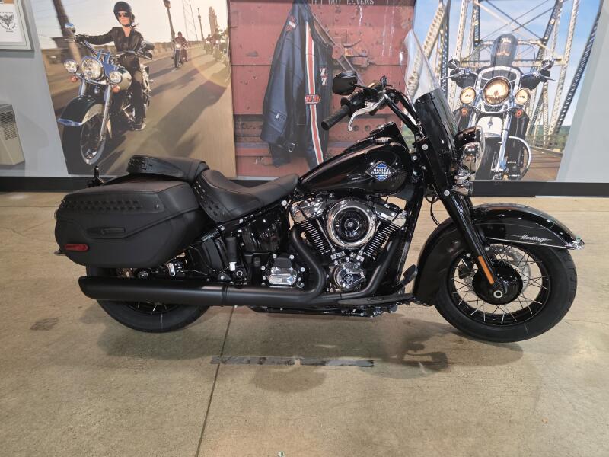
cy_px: 228
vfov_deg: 58.9
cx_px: 304
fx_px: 405
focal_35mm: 23
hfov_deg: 73.9
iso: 1000
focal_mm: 6.3
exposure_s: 1/120
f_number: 1.7
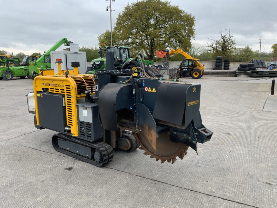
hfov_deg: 61.7
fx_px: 232
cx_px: 138
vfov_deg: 48.2
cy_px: 104
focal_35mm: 29
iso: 16
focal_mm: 3
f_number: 1.8
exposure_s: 1/122
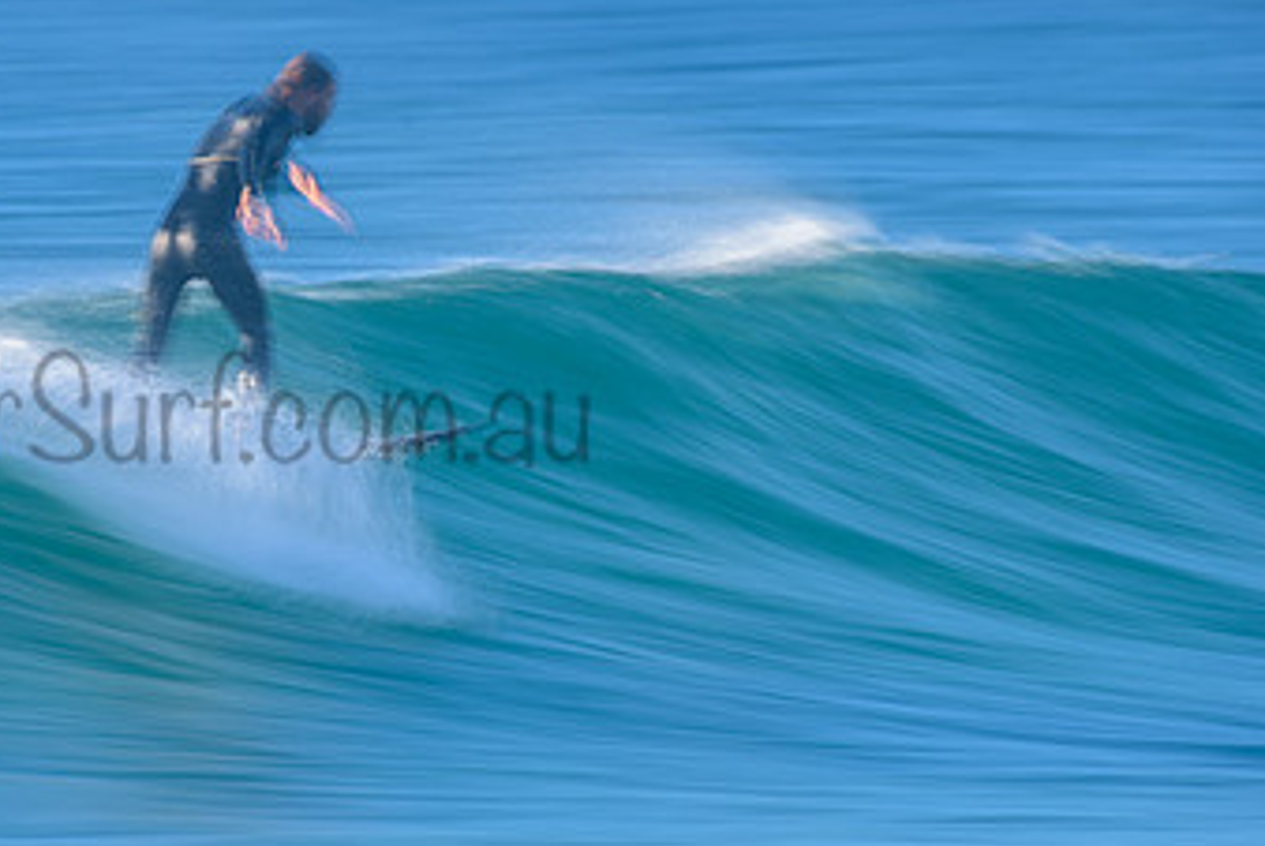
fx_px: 30174
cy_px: 376
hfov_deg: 2.4
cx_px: 195
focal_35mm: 858
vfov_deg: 1.6
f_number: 11
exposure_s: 1/6
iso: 31
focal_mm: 500
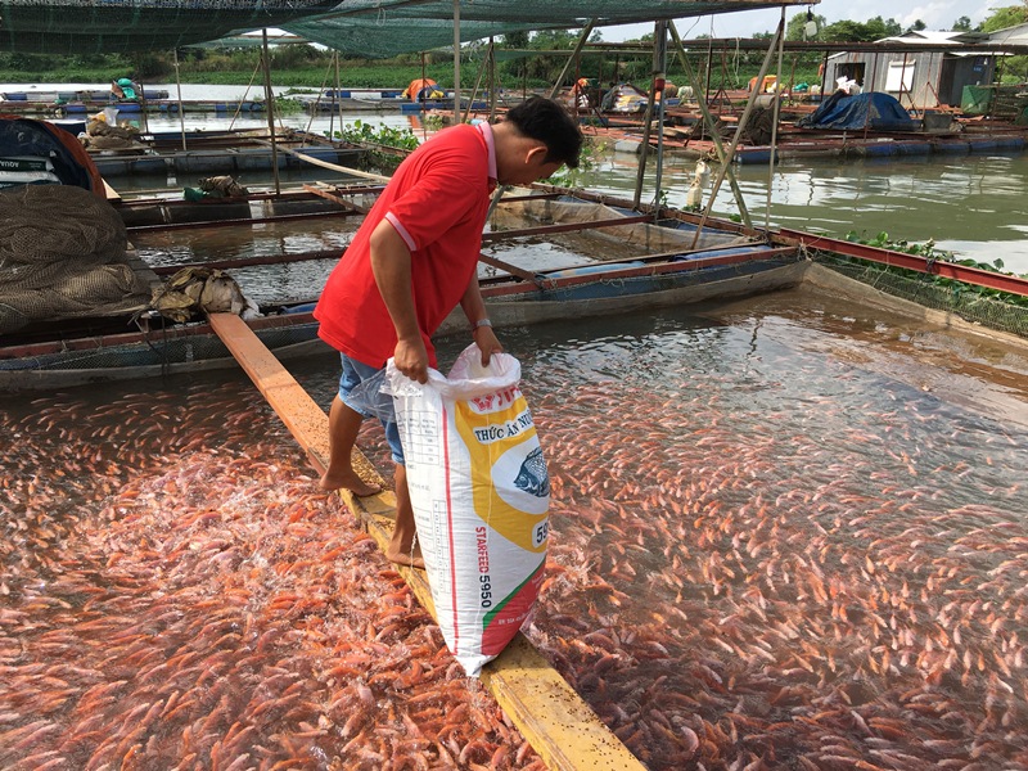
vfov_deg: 48.2
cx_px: 514
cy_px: 386
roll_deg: +0.1
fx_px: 861
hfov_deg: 61.7
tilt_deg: -19.2
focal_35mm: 29
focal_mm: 4.15
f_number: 2.2
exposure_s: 1/864
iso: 25
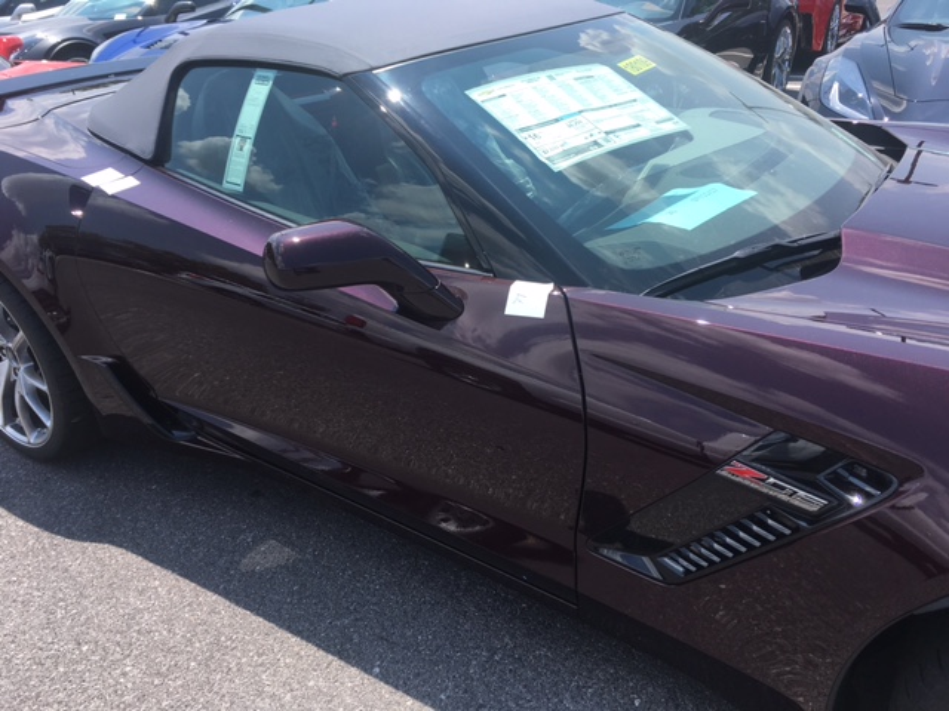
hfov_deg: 61.7
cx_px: 474
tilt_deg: -25.6
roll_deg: +5.5
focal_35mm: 29
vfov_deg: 48.2
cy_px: 356
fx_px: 795
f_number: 2.2
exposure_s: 1/855
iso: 25
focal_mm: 4.15
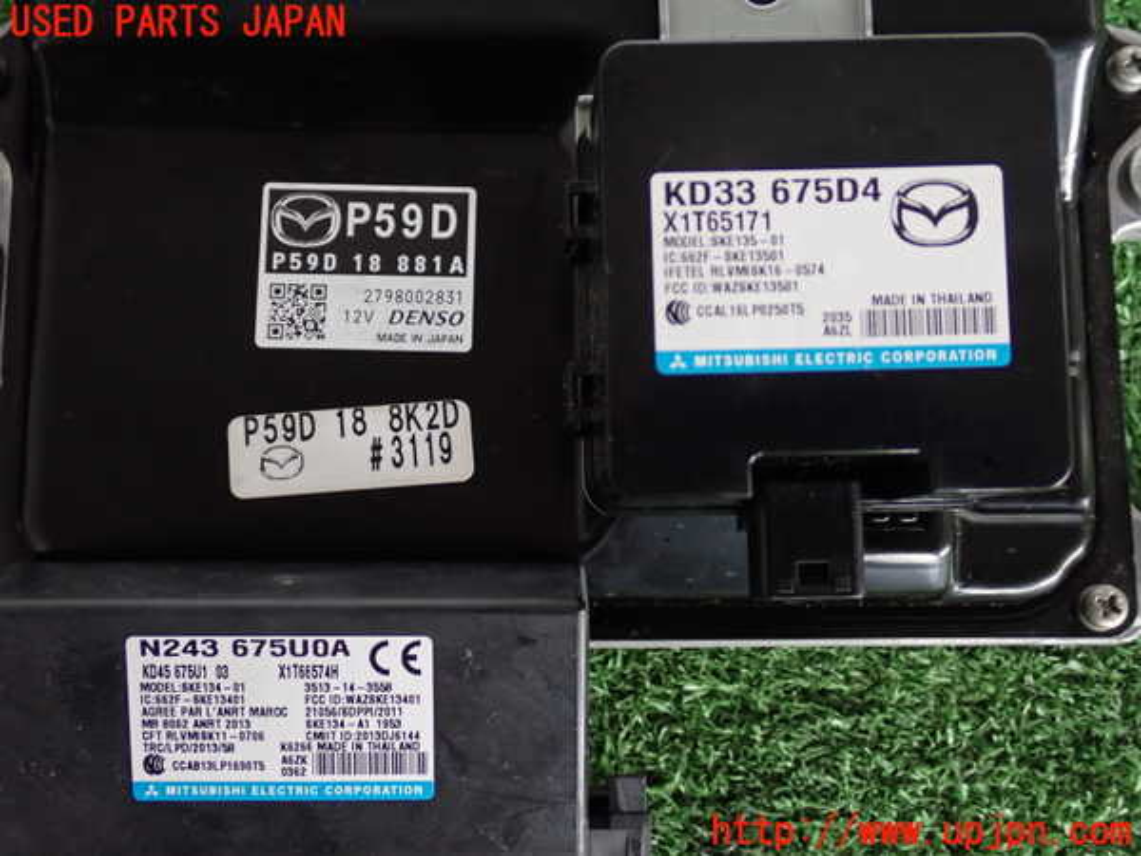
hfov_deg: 40.4
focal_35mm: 47
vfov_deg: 30.9
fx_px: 1549
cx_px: 570
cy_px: 428
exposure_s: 1/50
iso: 640
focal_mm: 8.4
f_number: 3.1
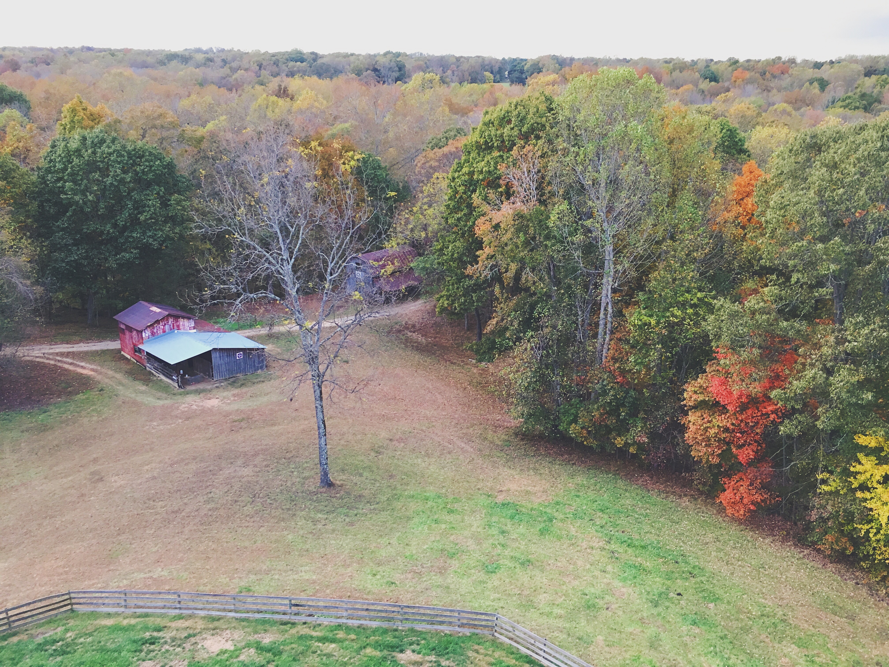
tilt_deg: -18.2
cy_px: 334
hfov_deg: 61.7
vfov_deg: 48.2
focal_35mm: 29
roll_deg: -1.1
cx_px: 444
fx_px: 745
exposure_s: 1/30
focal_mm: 4.15
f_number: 2.2
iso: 80
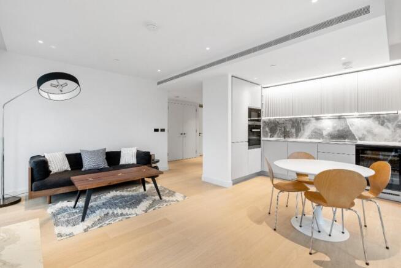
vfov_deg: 73.8
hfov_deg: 96.7
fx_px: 178
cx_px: 200
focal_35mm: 16
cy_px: 134
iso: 100
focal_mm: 16
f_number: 14
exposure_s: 1/2
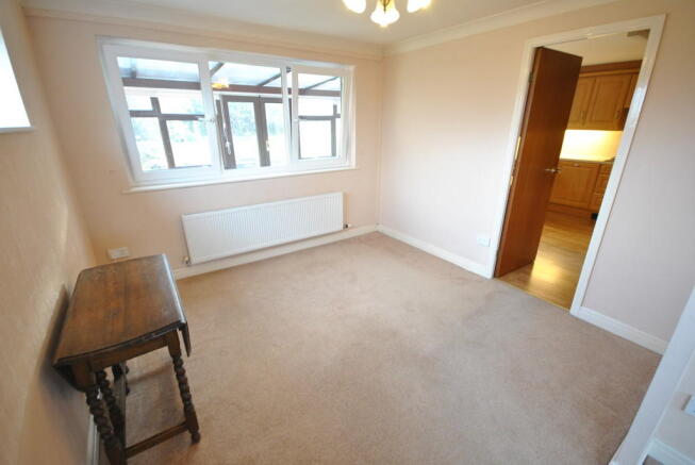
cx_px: 348
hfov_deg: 100.3
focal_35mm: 15
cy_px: 232
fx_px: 290
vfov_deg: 77.5
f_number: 4
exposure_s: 1/10
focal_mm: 10
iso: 400
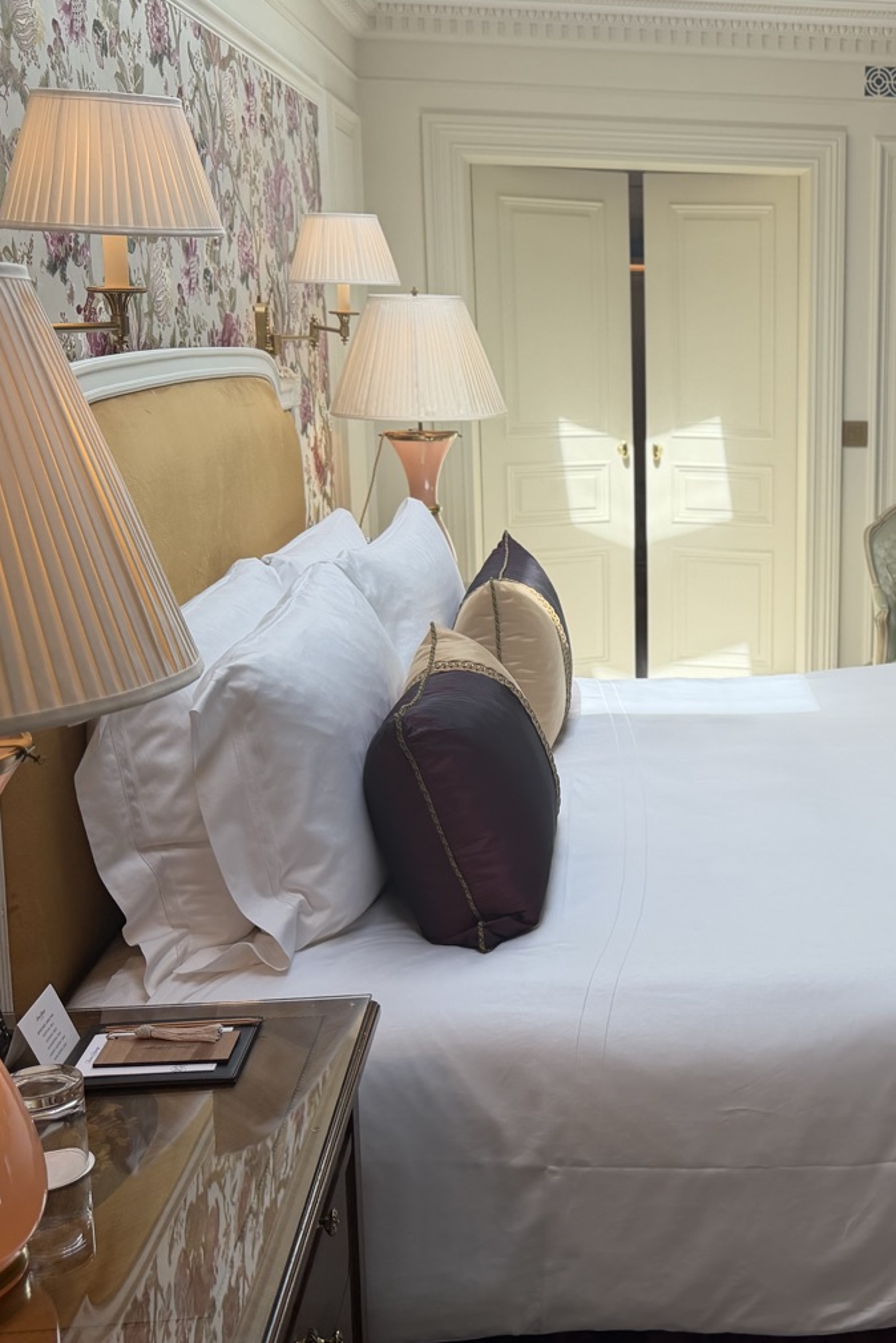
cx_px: 863
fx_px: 1567
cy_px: 612
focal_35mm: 42
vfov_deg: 46.3
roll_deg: -0.9
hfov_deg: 30.1
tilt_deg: -9.2
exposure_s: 1/772
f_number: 1.78
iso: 100
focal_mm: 6.76
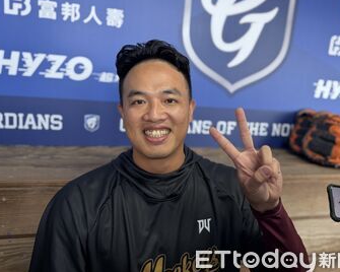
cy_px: 128
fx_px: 282
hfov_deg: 62.2
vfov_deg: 51.5
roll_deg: -4.7
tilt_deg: -9.7
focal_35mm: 28
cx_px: 178
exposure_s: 1/60
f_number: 1.78
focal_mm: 6.76
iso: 250
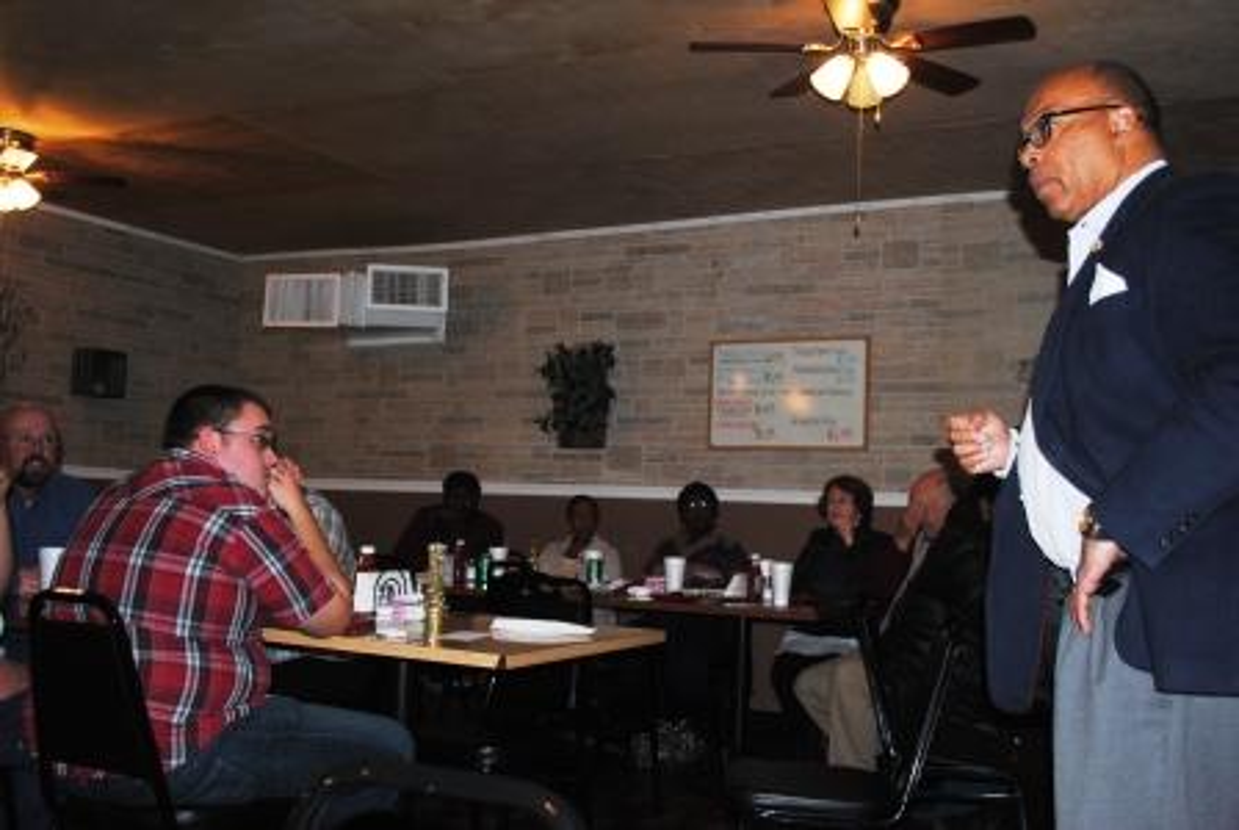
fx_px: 1241
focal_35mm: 36
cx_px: 620
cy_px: 415
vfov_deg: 37.0
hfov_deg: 53.1
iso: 200
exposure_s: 1/60
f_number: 4
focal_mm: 24
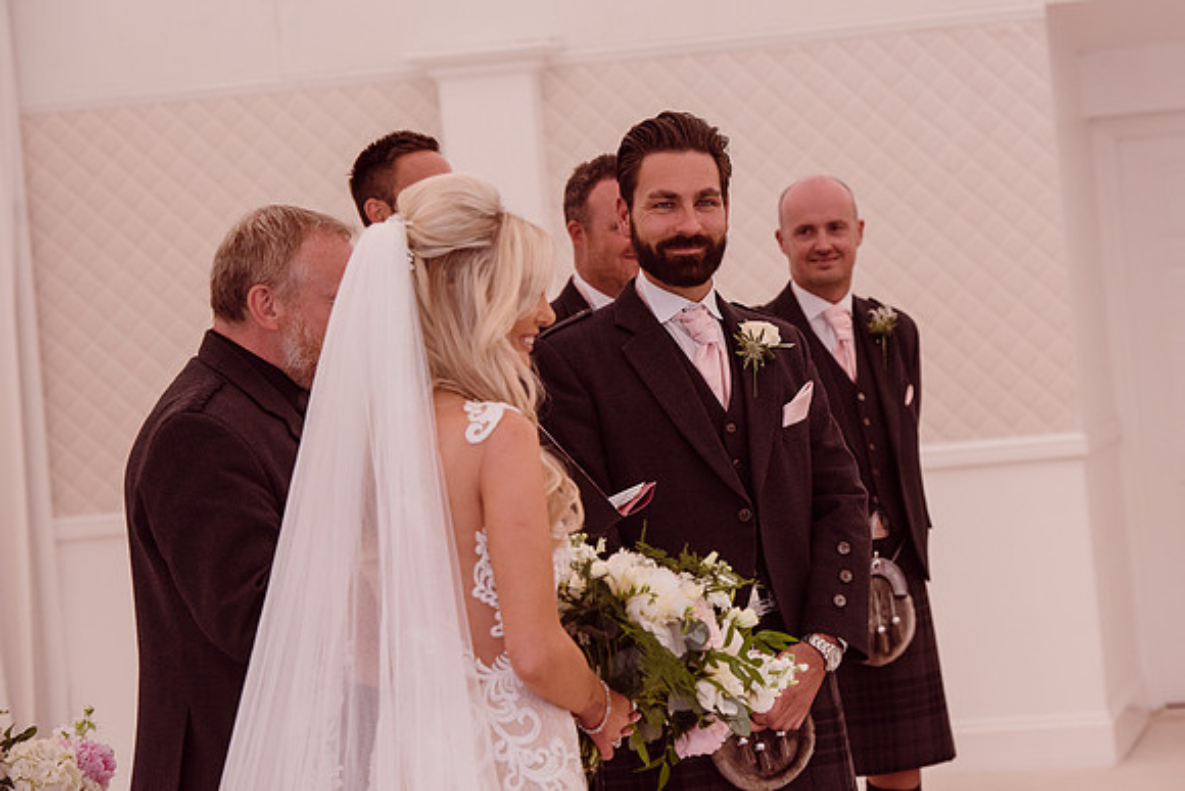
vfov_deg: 10.1
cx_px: 663
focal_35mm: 136
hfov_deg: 15.0
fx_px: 4493
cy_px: 349
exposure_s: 1/500
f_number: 5.6
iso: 640
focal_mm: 122
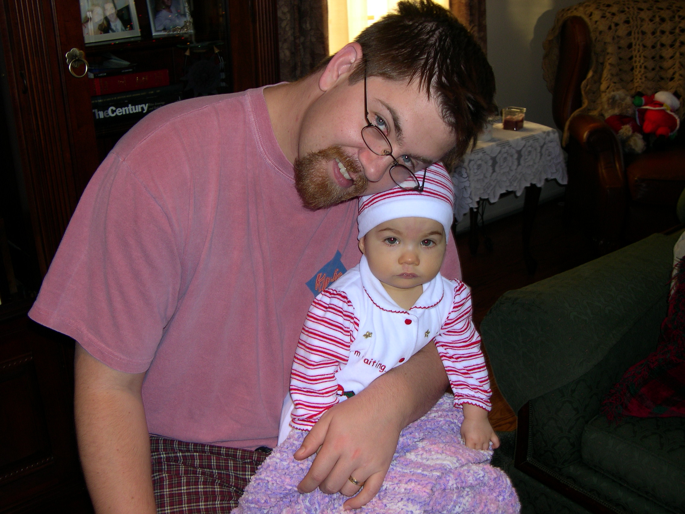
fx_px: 752
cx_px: 342
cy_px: 257
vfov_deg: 37.7
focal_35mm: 38
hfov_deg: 49.0
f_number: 2.8
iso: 100
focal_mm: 8
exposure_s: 1/60
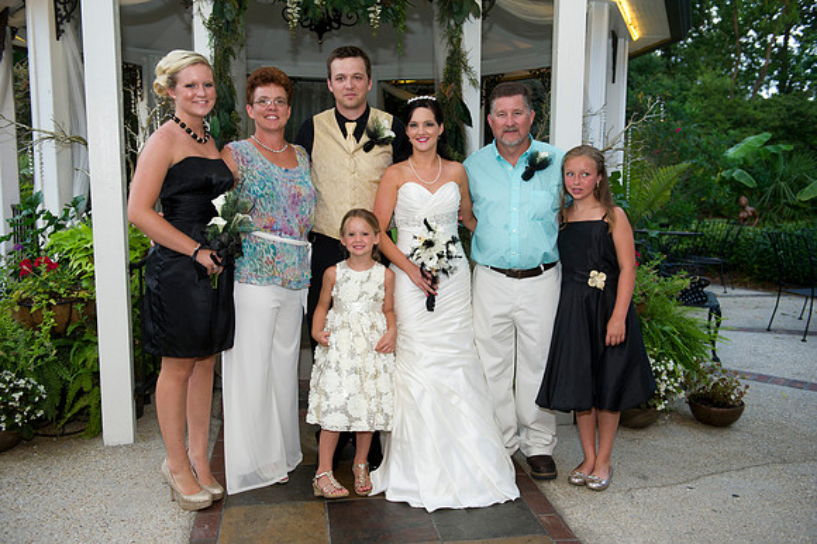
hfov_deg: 55.8
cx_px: 408
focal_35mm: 34
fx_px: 771
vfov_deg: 38.8
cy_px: 272
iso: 800
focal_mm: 34
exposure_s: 1/100
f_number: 3.5
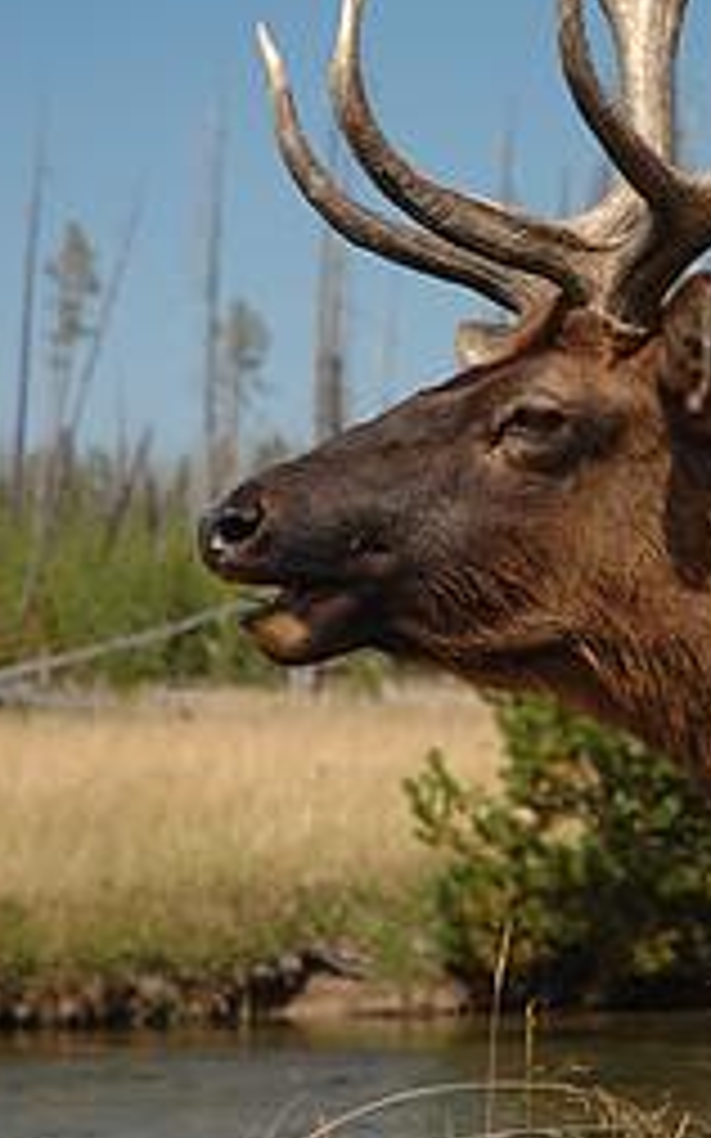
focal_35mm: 190
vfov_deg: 11.0
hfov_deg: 6.9
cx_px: 623
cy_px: 423
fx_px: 5894
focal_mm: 70
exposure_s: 1/320
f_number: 4.5
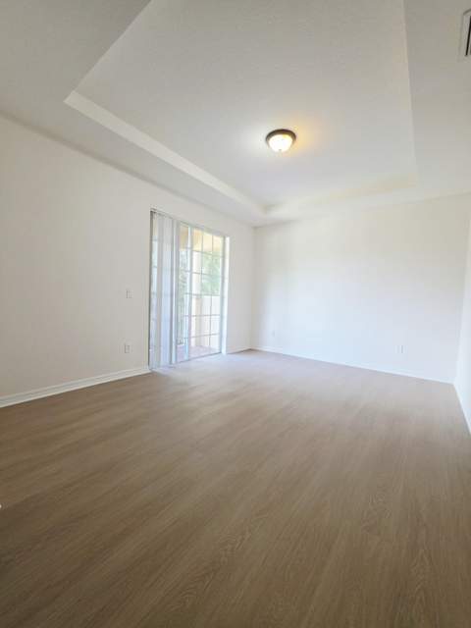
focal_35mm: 13
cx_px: 236
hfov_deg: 89.9
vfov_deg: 106.2
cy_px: 314
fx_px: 236
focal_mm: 2.2
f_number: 1.9
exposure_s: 1/120
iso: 200
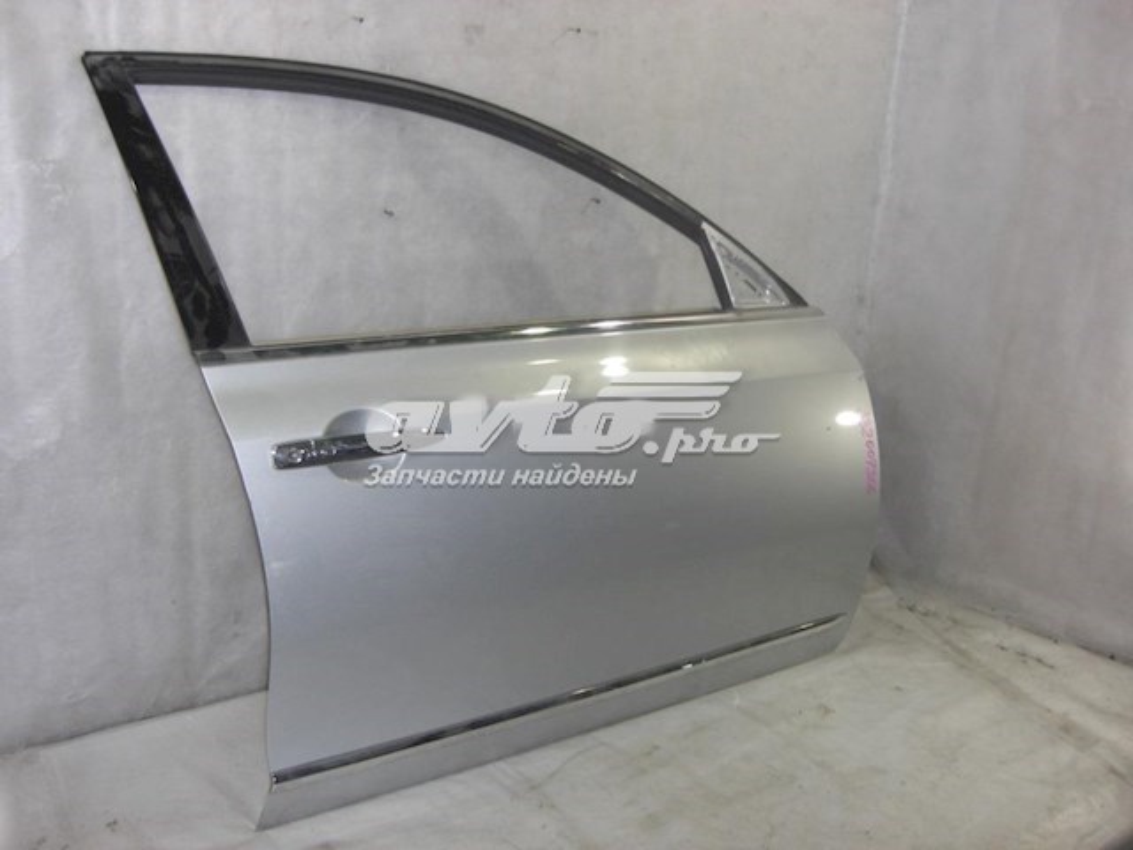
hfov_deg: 49.0
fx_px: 1244
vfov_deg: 37.7
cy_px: 425
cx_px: 566
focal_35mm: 38
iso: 200
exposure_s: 1/60
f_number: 2.8
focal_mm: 7.9
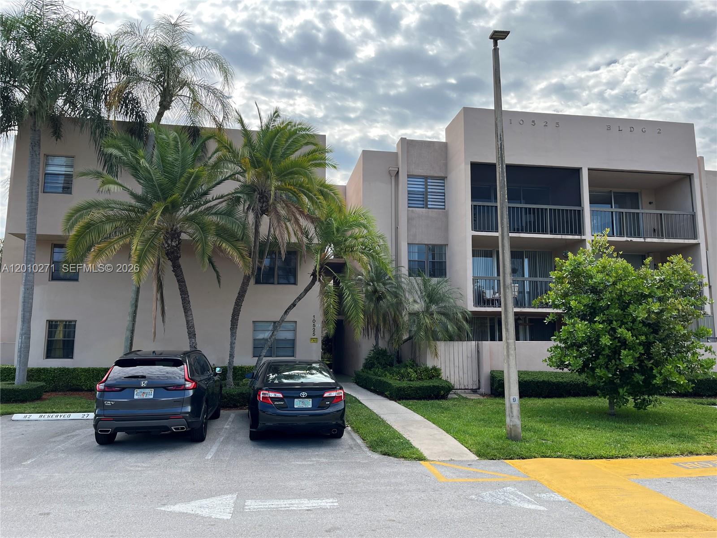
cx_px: 358
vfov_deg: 53.1
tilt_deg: +7.9
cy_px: 269
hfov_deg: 67.3
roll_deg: +0.0
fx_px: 539
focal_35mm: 26
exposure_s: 1/1647
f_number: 1.6
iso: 50
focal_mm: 5.1
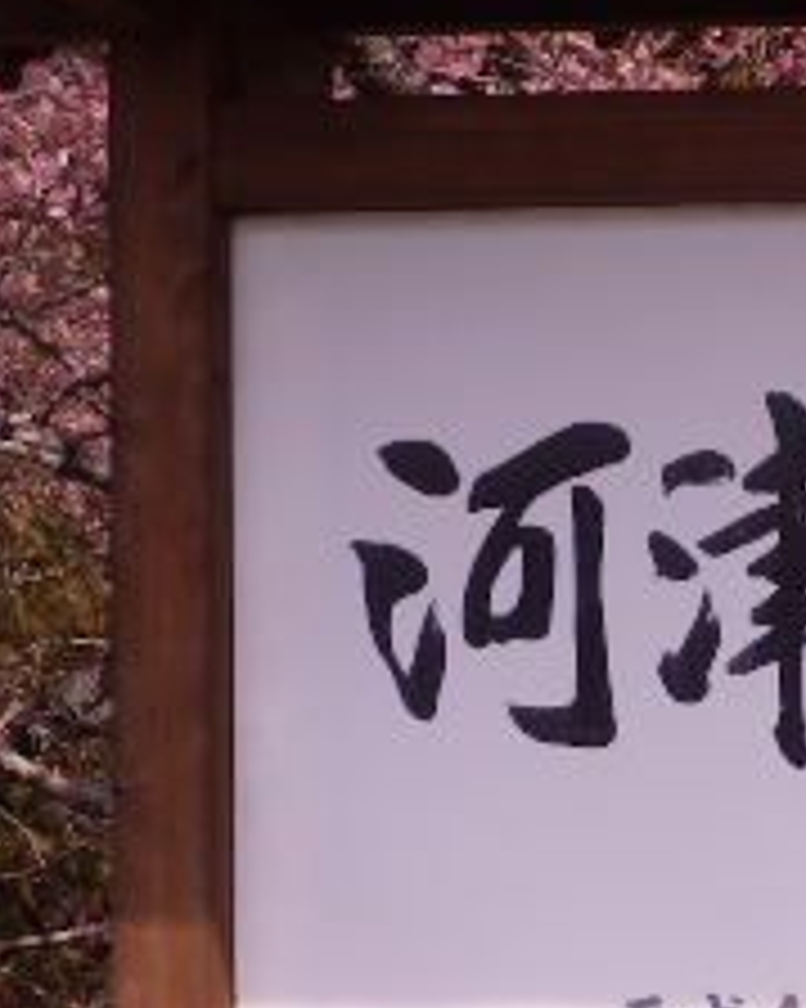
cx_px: 1184
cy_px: 634
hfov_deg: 13.4
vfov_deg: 17.6
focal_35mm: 109
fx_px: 3252
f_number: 3.7
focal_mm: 6.9
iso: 125
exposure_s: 1/1000
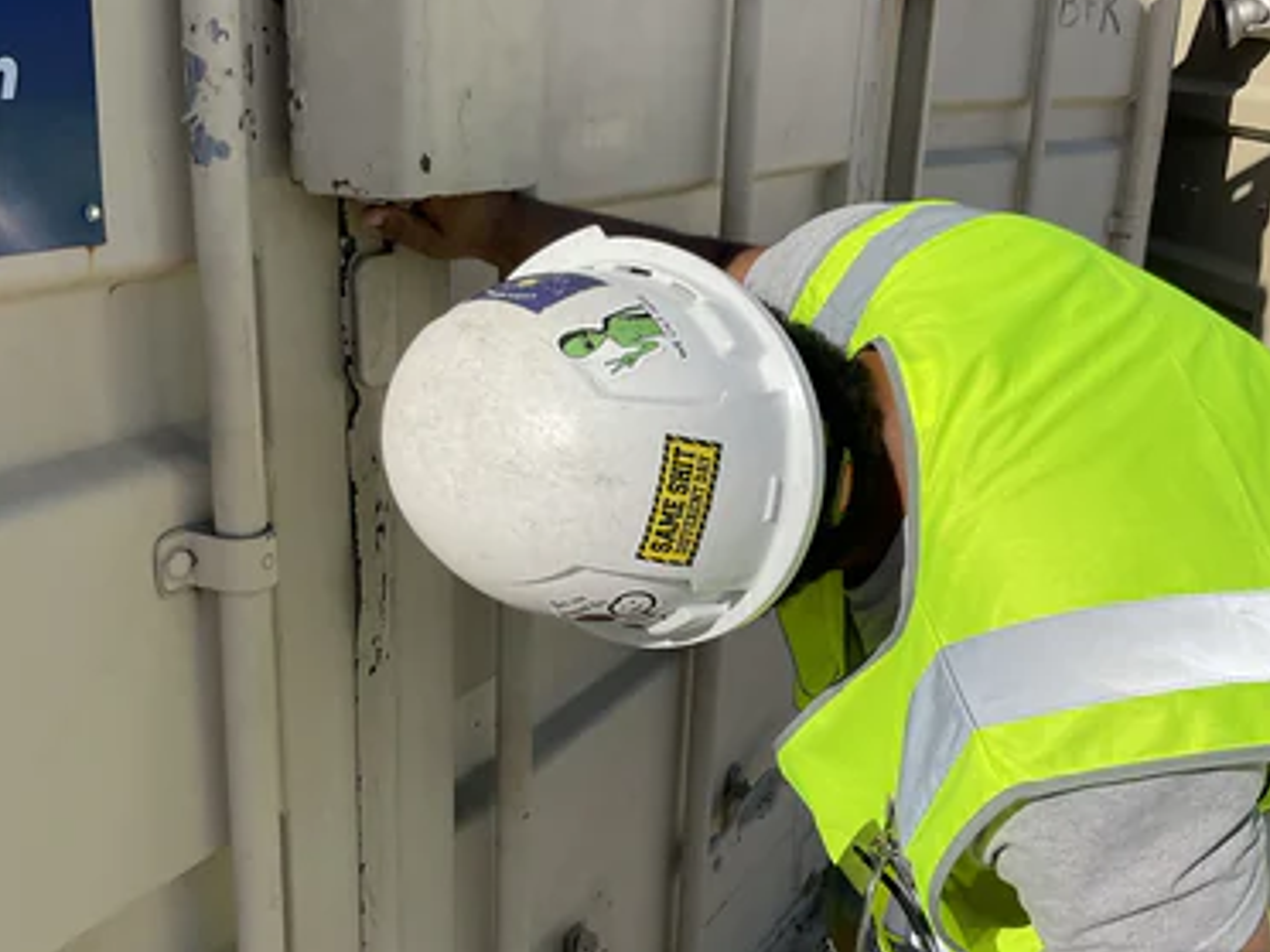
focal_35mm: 39
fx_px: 1431
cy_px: 525
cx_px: 633
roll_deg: -0.8
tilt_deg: -19.3
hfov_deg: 47.9
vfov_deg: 36.8
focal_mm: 3
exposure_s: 1/3788
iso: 16
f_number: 1.8
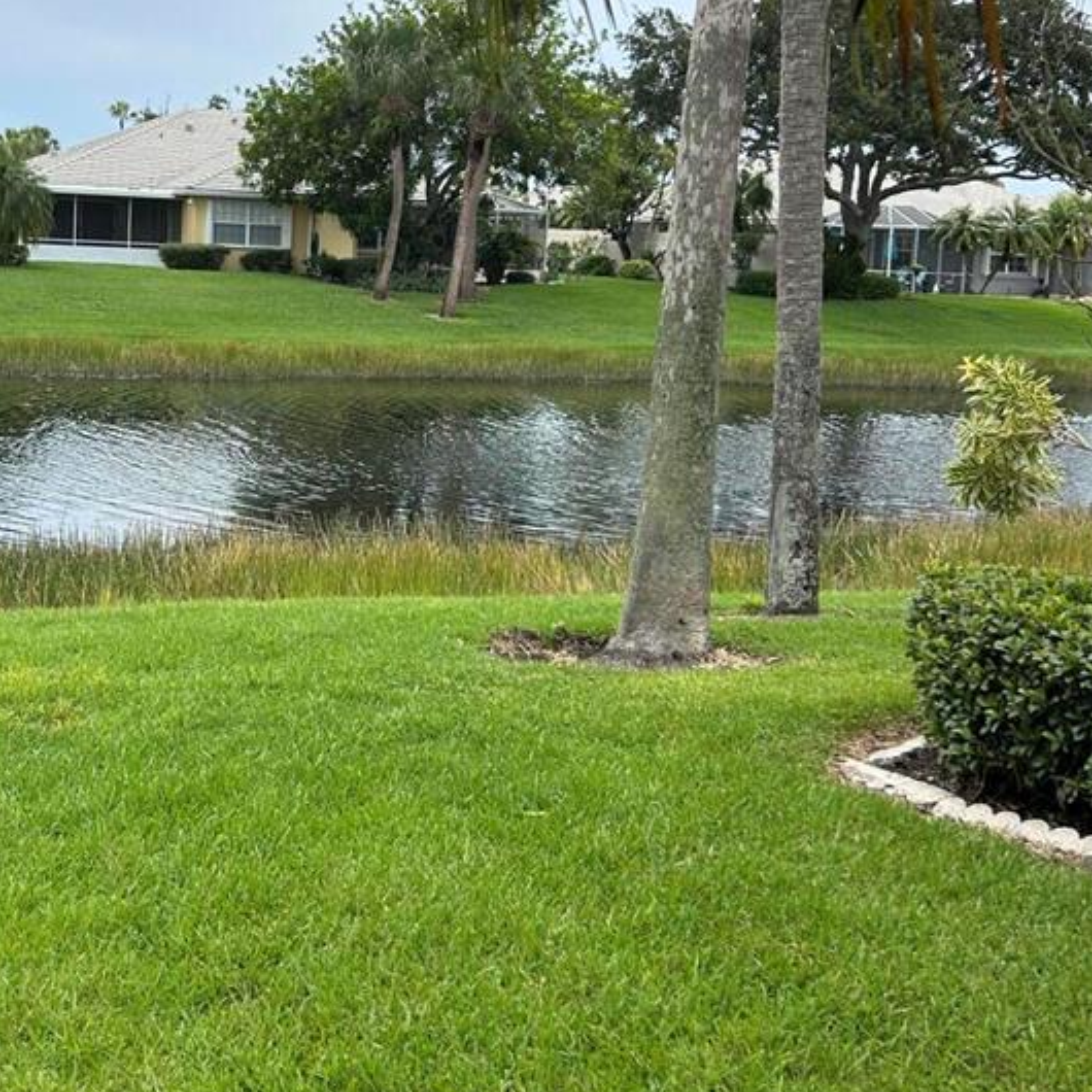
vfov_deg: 32.6
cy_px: 408
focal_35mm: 52
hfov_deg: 32.4
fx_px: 1856
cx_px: 328
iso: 50
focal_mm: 5.7
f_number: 1.5
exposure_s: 1/4630
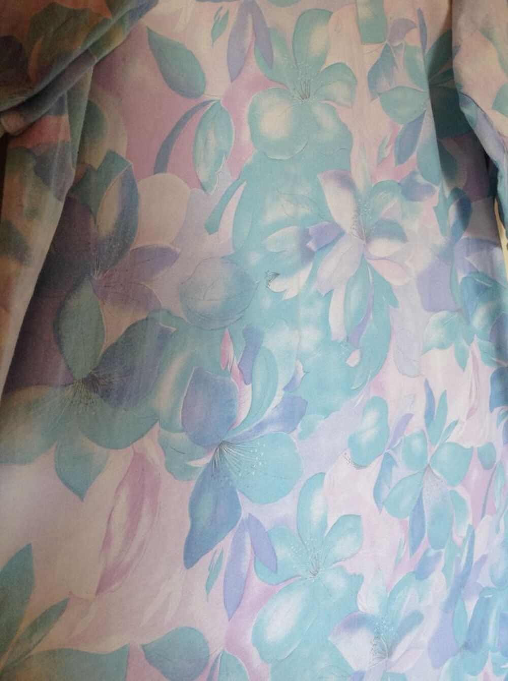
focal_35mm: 35
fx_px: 687
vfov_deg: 52.7
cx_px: 254
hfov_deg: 40.6
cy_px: 340
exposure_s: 1/15
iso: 100
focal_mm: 4.28
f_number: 2.4
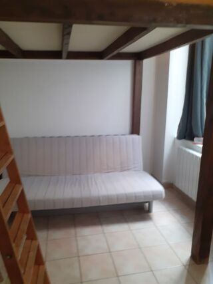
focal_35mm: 27
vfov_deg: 65.3
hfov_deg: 51.3
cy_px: 142
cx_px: 106
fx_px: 222
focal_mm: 3.6
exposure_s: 1/25
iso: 200
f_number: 1.9
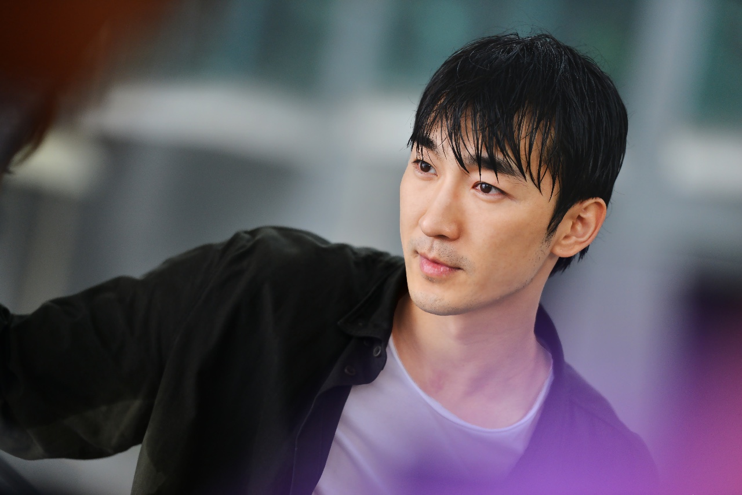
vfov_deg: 6.9
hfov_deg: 10.3
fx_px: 4123
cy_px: 248
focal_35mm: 200
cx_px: 371
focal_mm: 200
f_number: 2.8
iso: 500
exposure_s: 1/2000
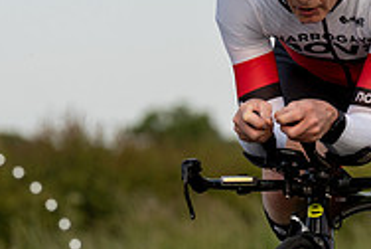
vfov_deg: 3.1
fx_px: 4634
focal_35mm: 449
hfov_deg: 4.6
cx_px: 447
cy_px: 102
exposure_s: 1/1000
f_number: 3.2
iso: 125
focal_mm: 104
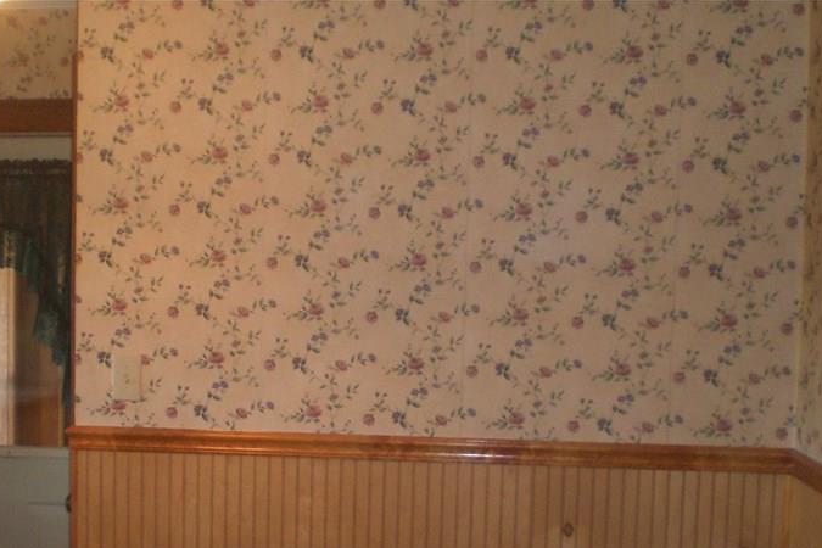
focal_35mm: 60
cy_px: 466
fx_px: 1370
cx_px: 281
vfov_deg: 22.2
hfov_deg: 33.1
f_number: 3.1
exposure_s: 1/30
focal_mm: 6.3
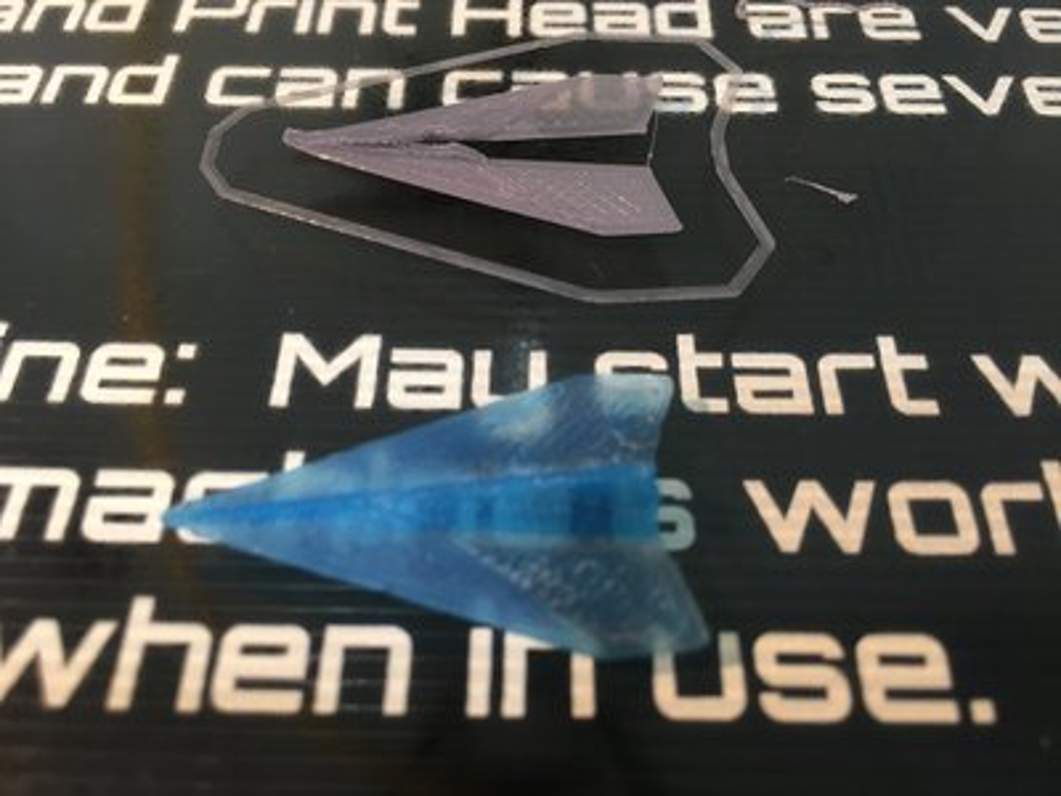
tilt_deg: -56.1
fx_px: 889
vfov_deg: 48.2
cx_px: 530
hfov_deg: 61.7
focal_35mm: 29
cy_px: 398
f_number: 2.2
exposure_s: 1/30
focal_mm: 4.15
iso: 100
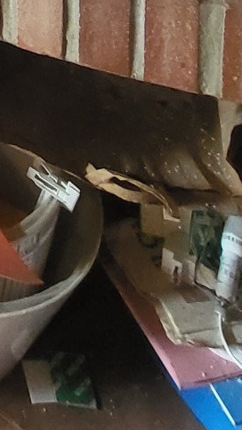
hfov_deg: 13.9
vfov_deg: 18.3
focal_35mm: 75
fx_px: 855
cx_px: -230
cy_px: -437
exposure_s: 1/50
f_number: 2.2
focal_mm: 1.74
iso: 400
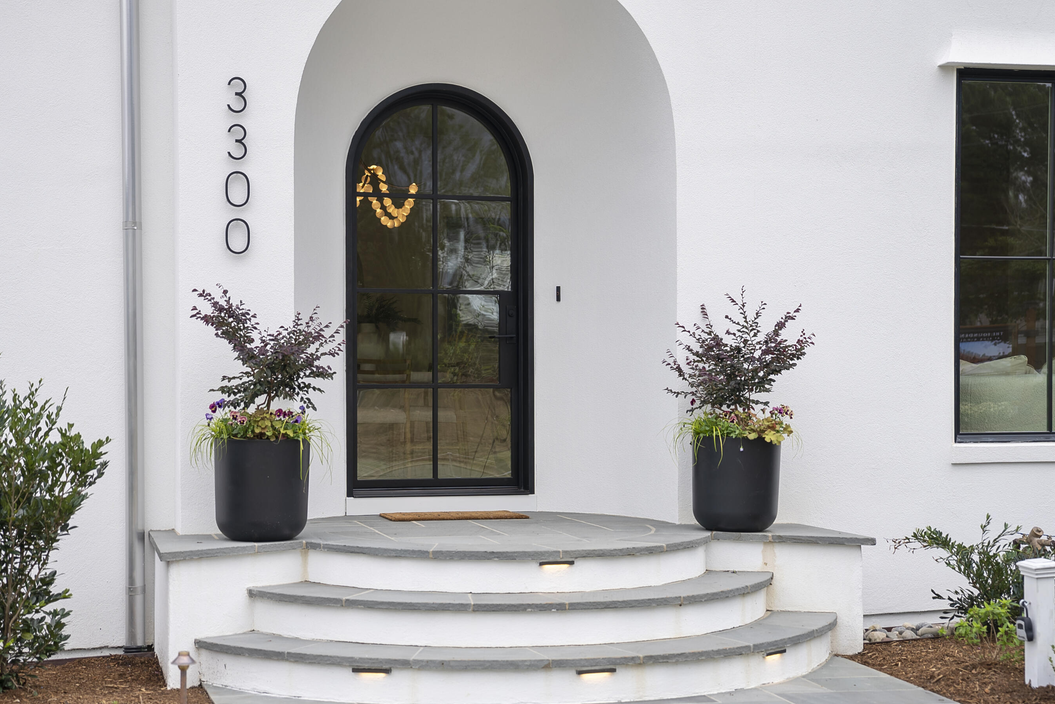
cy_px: 393
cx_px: 501
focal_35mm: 57
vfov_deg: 23.8
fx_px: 1671
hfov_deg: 35.0
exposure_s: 1/1000
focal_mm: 51
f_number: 2.8
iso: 80
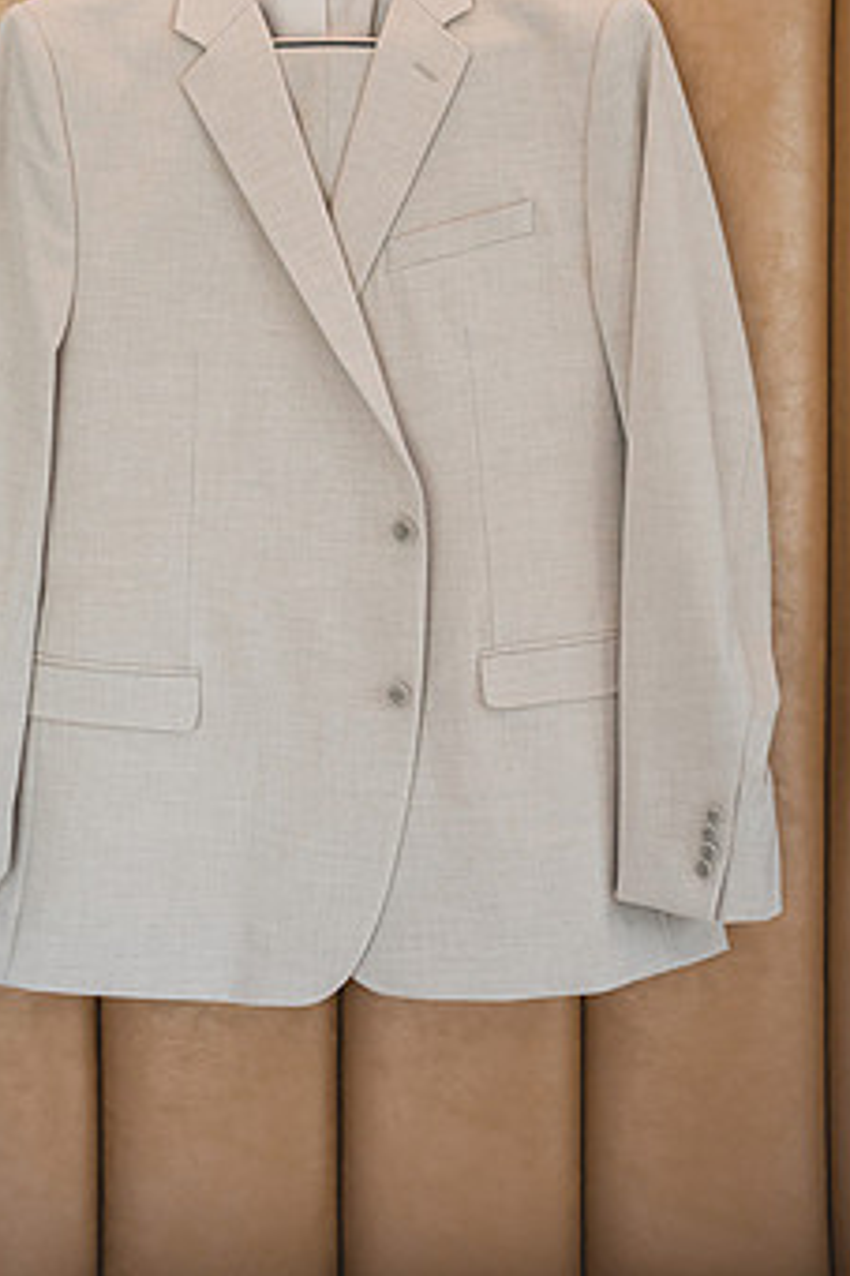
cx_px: 311
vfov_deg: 30.3
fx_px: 2340
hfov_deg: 20.5
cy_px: 445
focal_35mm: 66
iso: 1250
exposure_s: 1/250
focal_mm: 50
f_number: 2.8
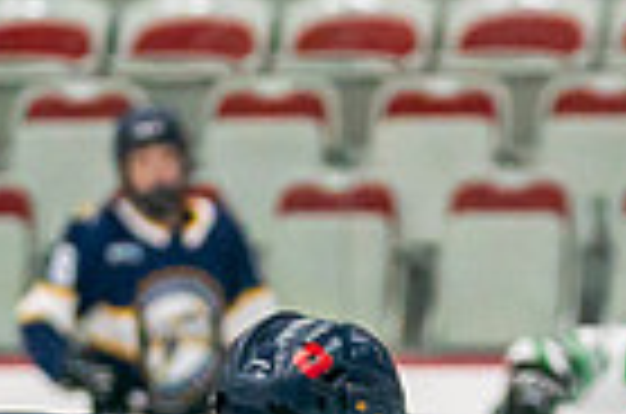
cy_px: 979
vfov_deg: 2.4
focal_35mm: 570
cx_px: 367
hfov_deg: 3.6
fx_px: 9889
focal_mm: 99
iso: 3200
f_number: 2.8
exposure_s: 1/1250
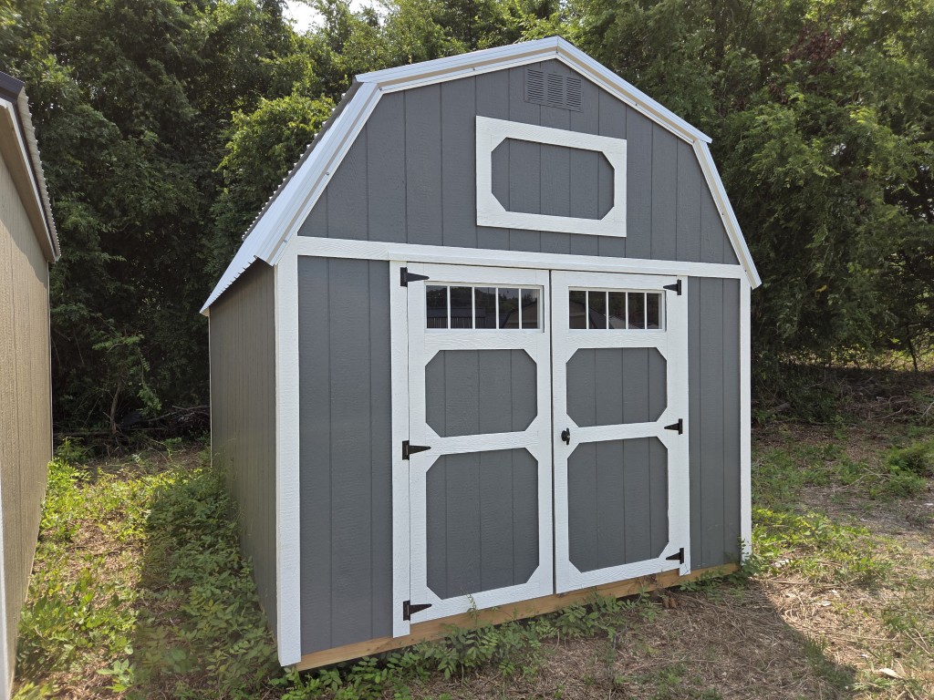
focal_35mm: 23
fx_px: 621
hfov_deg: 73.9
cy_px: 350
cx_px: 467
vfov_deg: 58.9
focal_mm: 5.4
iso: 80
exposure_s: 1/2708
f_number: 1.8
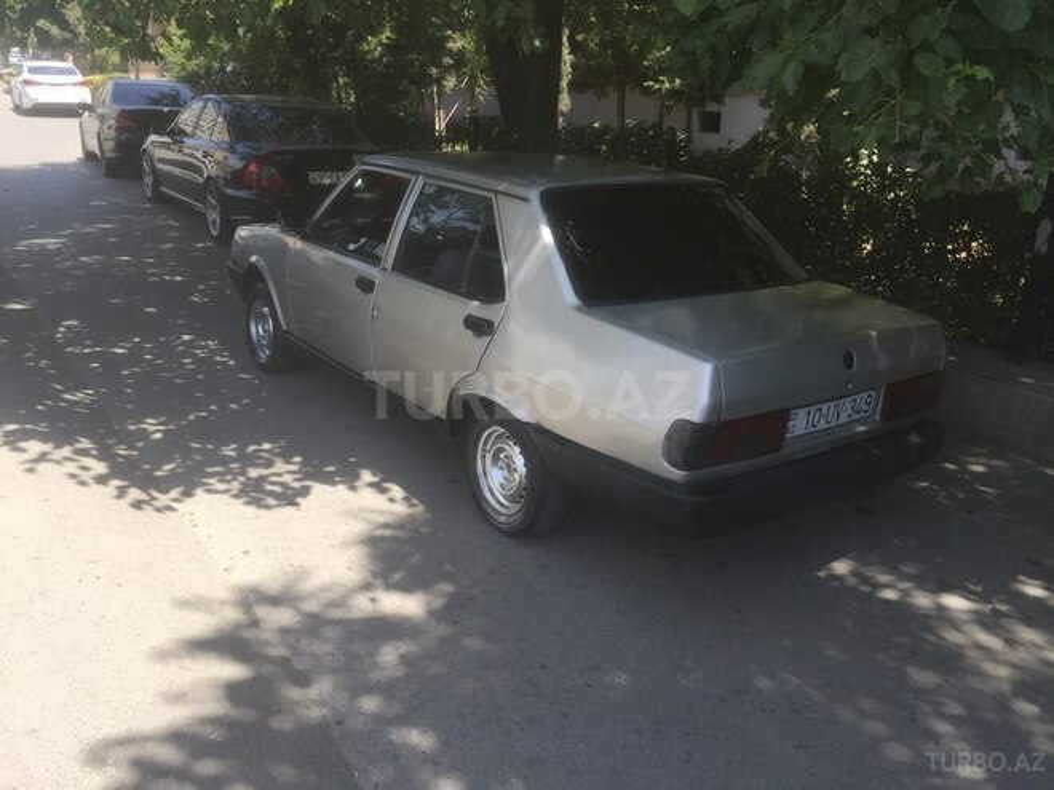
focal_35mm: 29
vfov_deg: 48.2
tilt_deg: -18.7
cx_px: 527
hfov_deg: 61.7
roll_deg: -1.9
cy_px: 395
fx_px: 883
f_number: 2.2
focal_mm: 4.15
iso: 32
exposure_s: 1/520
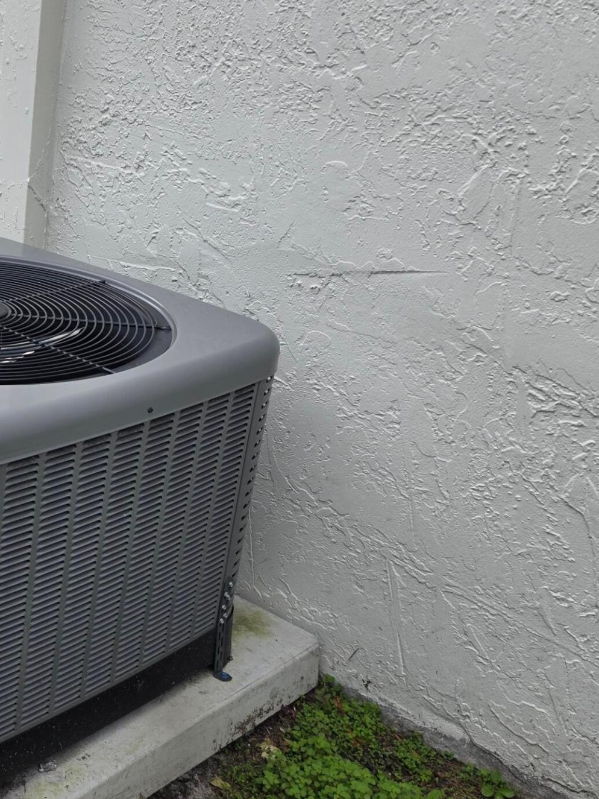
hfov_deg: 27.2
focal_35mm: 50
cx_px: -25
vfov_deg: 38.1
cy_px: 472
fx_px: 1153
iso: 80
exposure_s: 1/1509
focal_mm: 6.3
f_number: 1.7
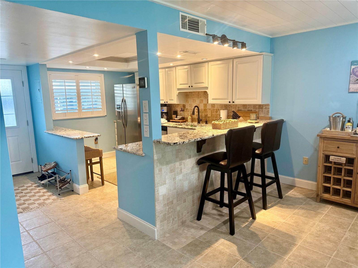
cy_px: 134
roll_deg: +1.1
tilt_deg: -9.1
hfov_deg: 71.6
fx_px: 248
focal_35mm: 24
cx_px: 179
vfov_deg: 56.8
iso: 250
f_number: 1.78
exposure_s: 1/120
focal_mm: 6.76
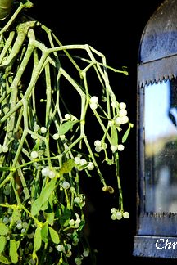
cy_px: 128
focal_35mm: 213
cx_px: 89
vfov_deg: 9.7
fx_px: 1570
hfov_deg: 6.5
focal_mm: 85
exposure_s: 1/160
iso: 400
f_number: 5.6
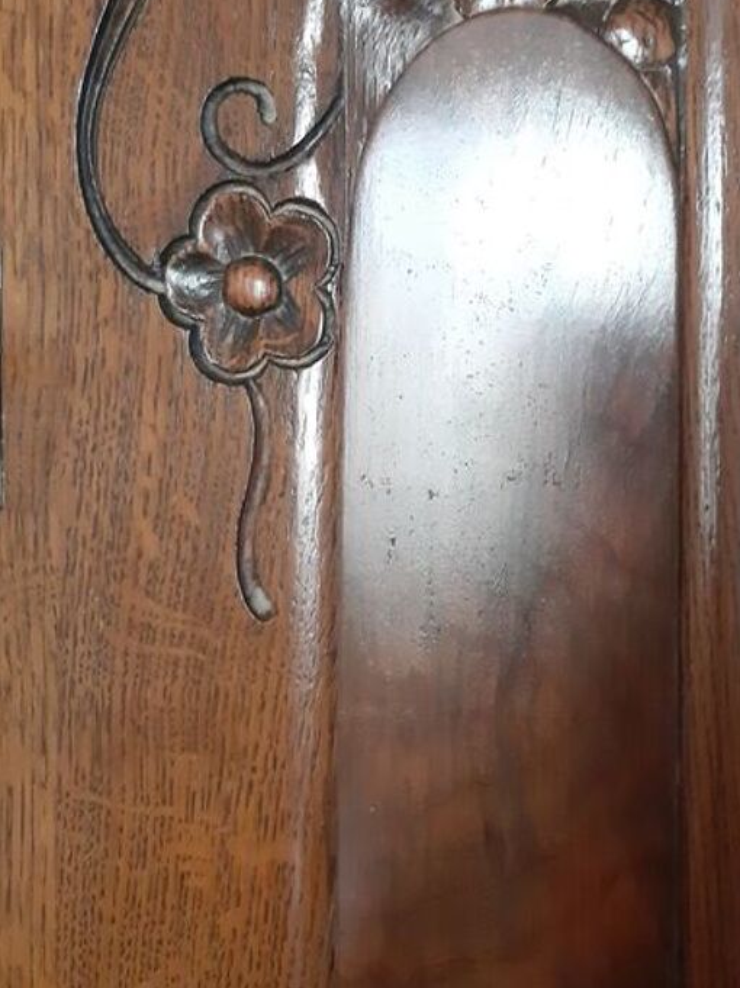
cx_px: 538
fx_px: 1455
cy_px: 358
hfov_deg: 28.2
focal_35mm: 51
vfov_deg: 37.2
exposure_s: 1/50
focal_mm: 3.93
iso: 500
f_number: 1.7
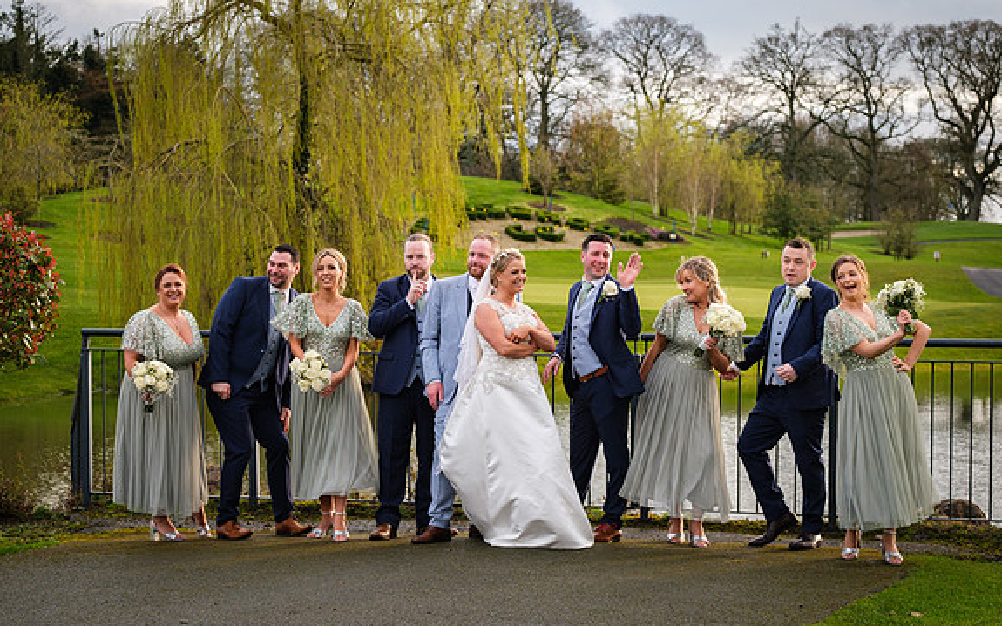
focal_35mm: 84
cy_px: 301
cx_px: 497
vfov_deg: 15.5
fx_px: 2293
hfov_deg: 24.6
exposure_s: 1/400
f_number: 2.8
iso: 160
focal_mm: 50
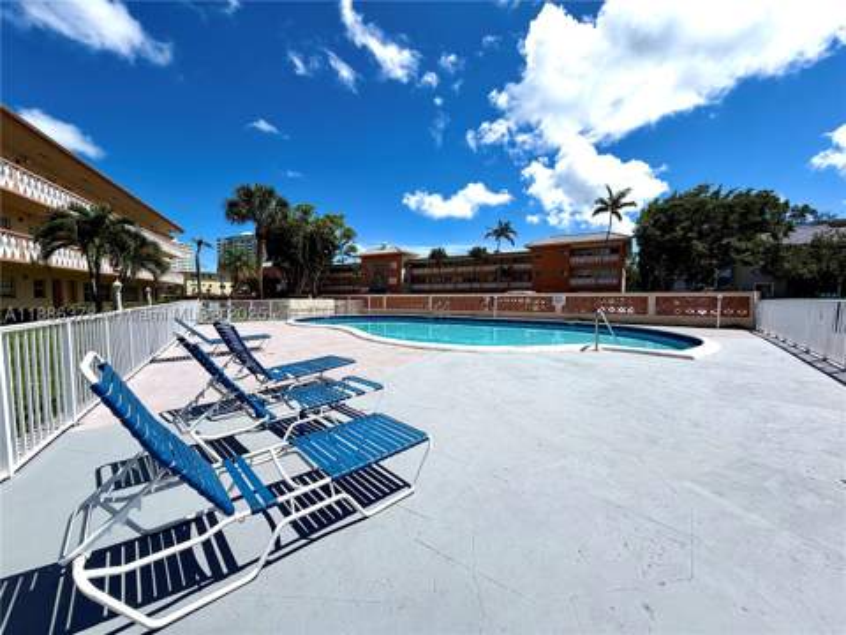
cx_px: 423
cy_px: 318
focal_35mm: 14
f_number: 2.2
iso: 20
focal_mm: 2.22
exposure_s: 1/1795
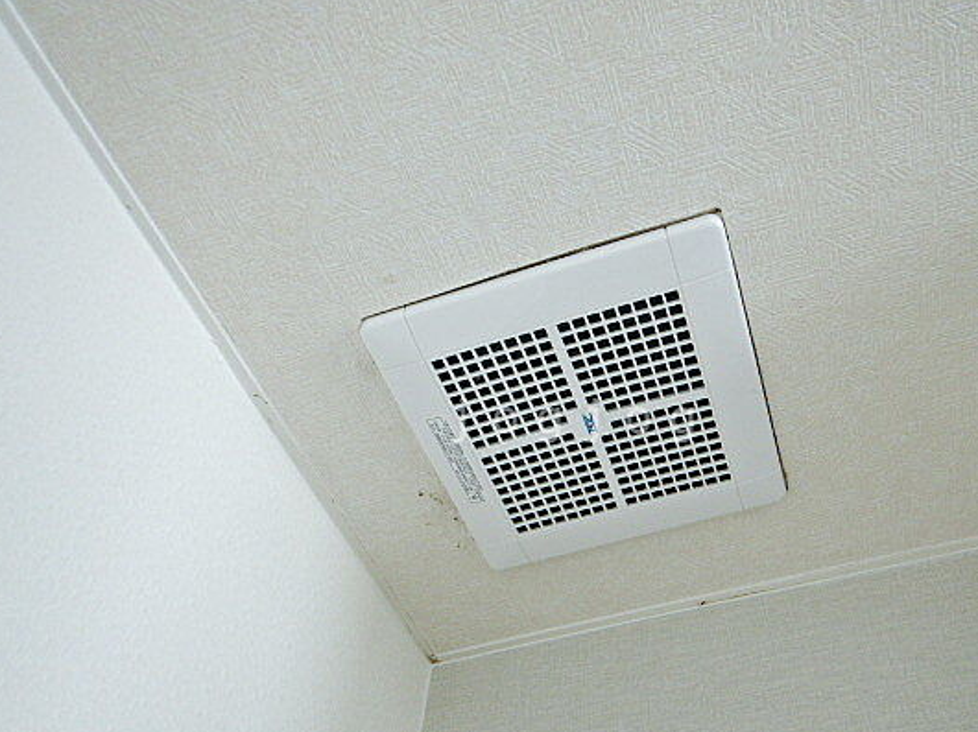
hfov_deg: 61.2
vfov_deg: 48.0
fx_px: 819
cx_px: 578
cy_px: 420
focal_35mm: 29
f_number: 2.8
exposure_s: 1/15
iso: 200
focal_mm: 4.3
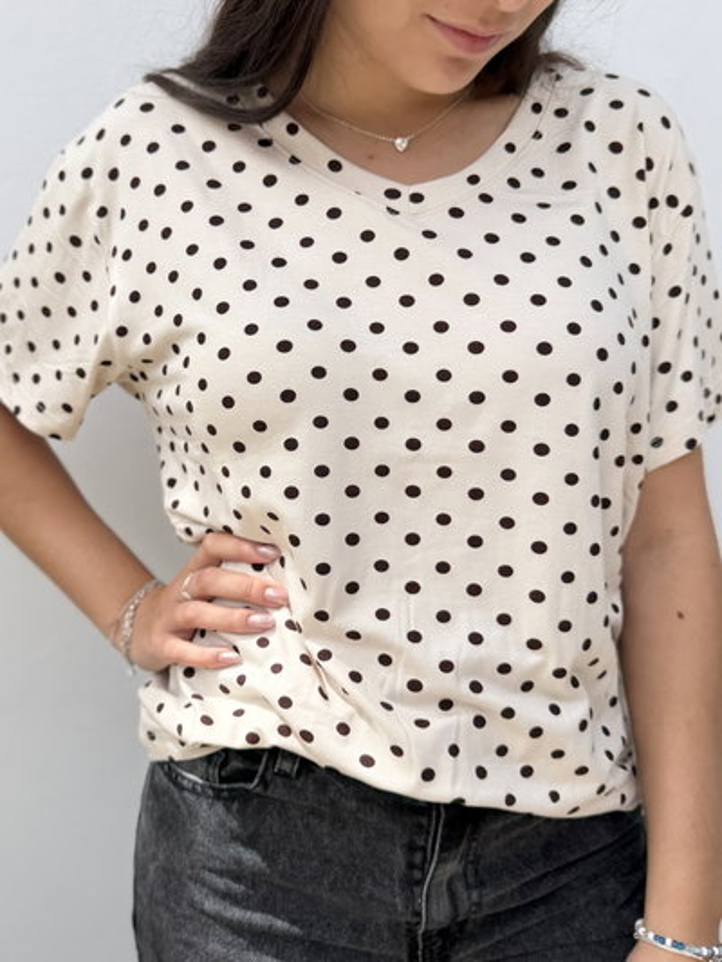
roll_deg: -1.0
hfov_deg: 56.8
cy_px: 481
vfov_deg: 71.6
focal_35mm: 24
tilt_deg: -10.5
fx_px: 667
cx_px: 361
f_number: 1.78
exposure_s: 1/2445
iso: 80
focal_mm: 6.76
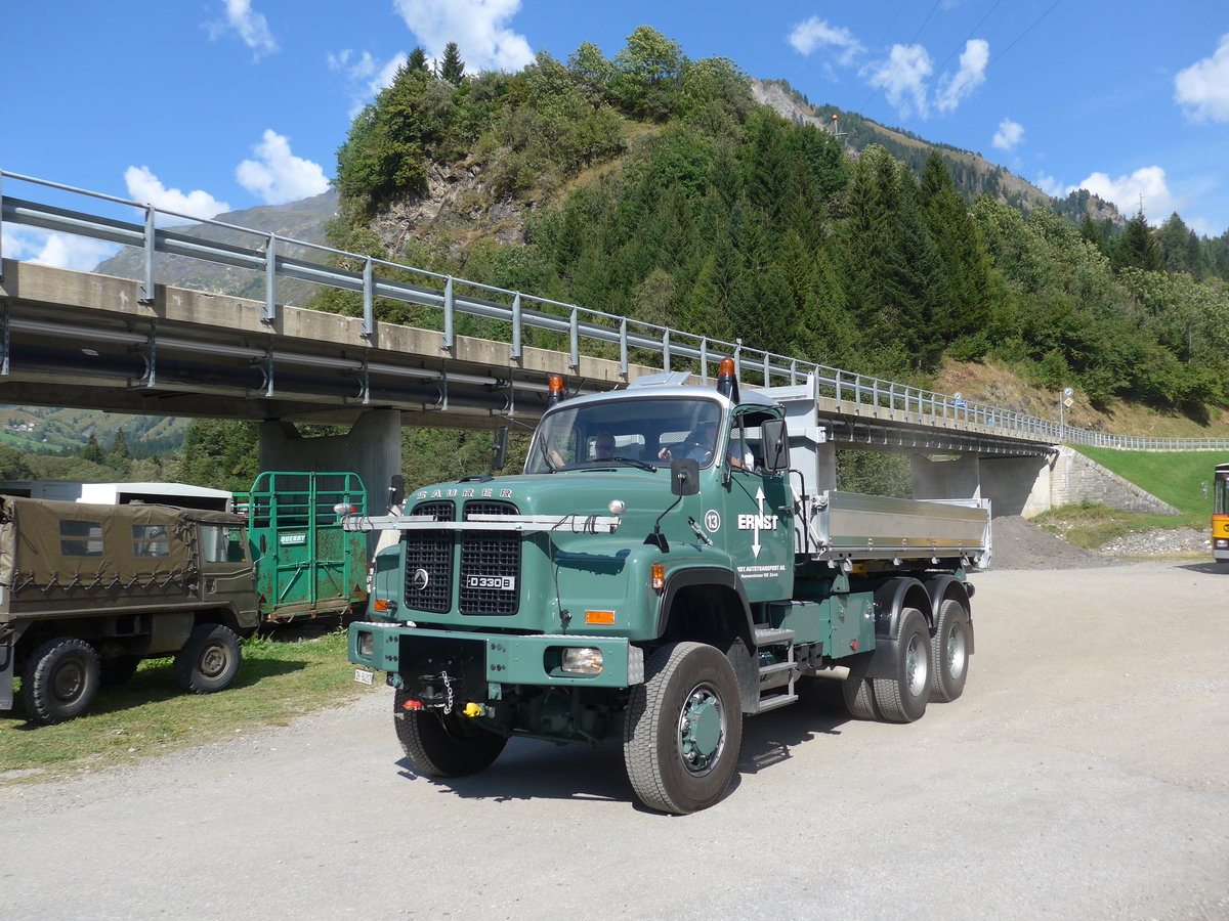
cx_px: 614
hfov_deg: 61.7
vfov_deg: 48.2
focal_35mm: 29
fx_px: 1030
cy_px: 460
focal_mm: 6
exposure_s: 1/1300
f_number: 2.8
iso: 80
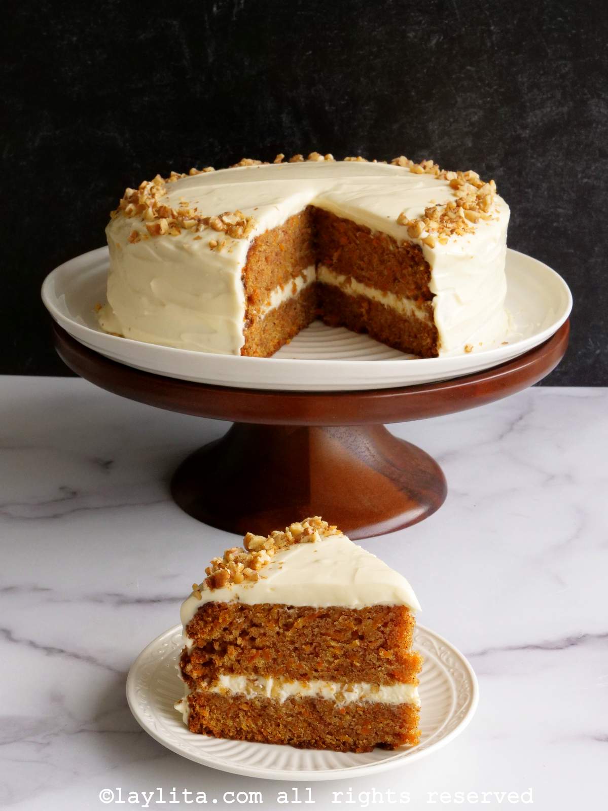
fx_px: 1593
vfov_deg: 28.6
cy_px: 406
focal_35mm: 68
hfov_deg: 21.6
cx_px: 304
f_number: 11
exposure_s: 1/80
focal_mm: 34
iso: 2000
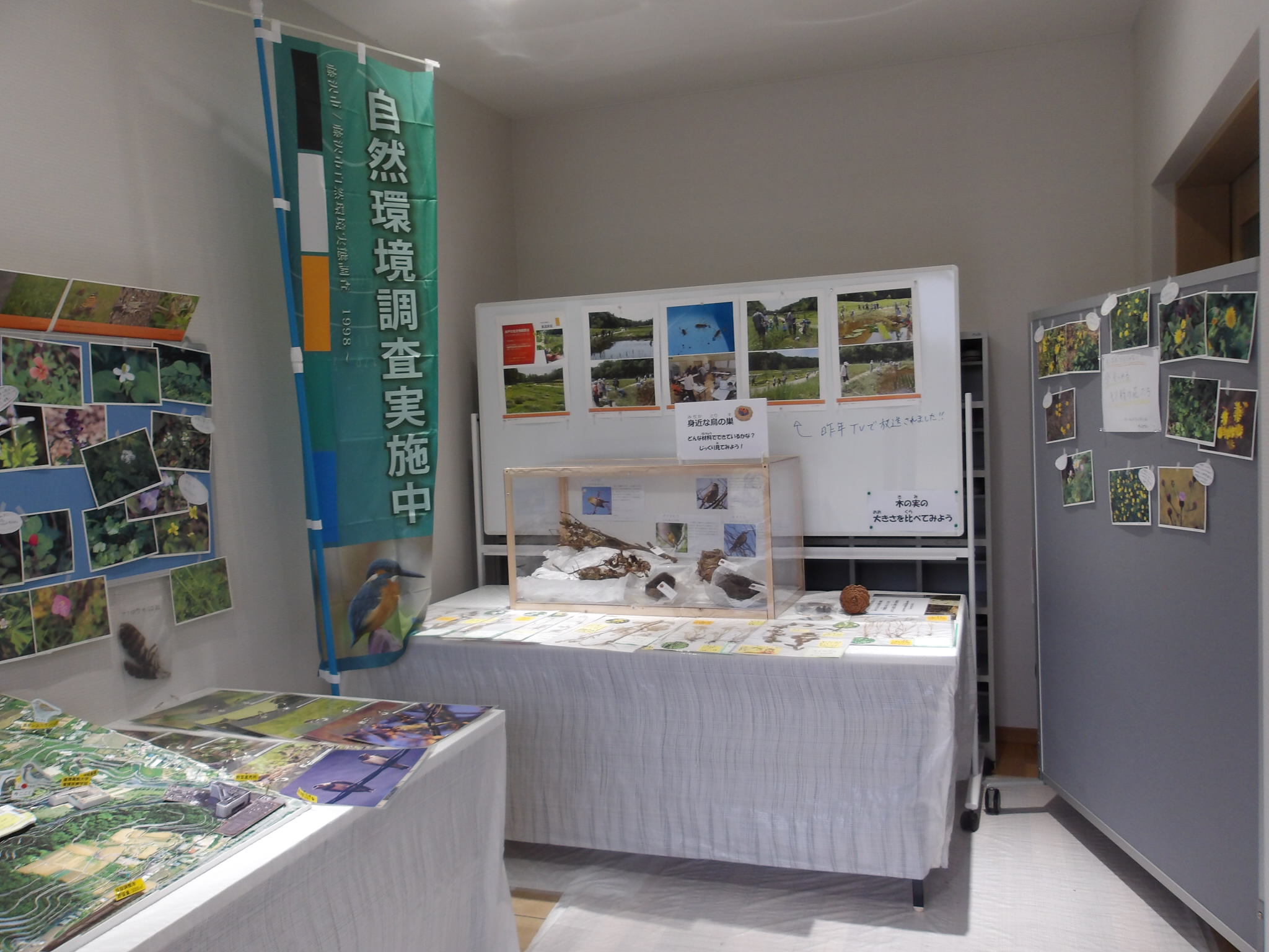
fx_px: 990
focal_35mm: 27
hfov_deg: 65.3
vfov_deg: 51.4
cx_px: 634
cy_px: 476
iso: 181
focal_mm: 4.9
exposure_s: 1/30
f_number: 3
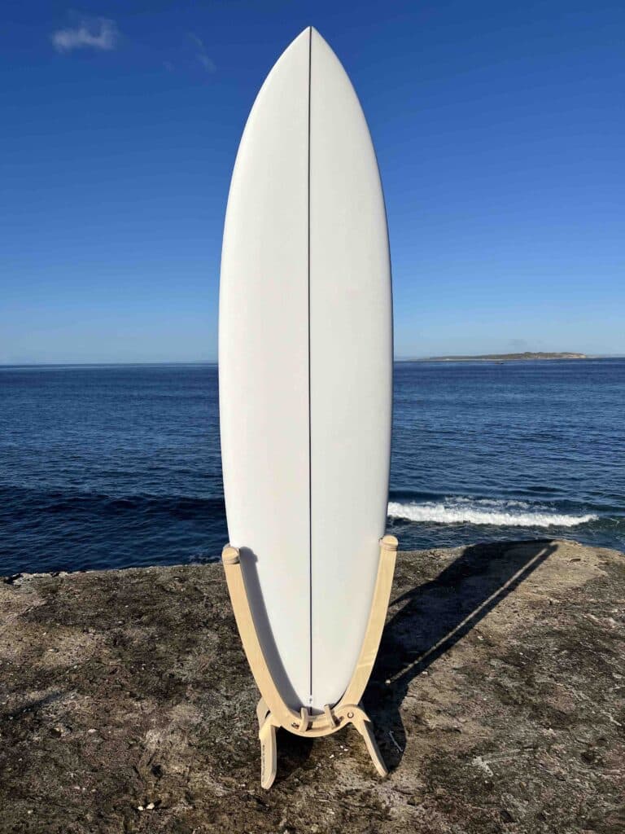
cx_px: 312
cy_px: 417
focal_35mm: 26
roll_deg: -1.6
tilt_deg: -4.5
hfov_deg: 53.1
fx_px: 626
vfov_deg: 67.3
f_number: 1.5
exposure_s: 1/10309
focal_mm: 5.7
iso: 50
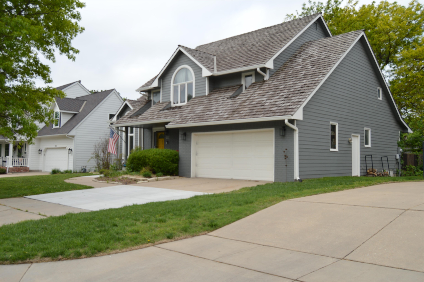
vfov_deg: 39.9
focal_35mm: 33
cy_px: 141
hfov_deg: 57.3
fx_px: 388
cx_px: 212
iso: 100
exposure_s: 1/200
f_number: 8
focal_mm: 22
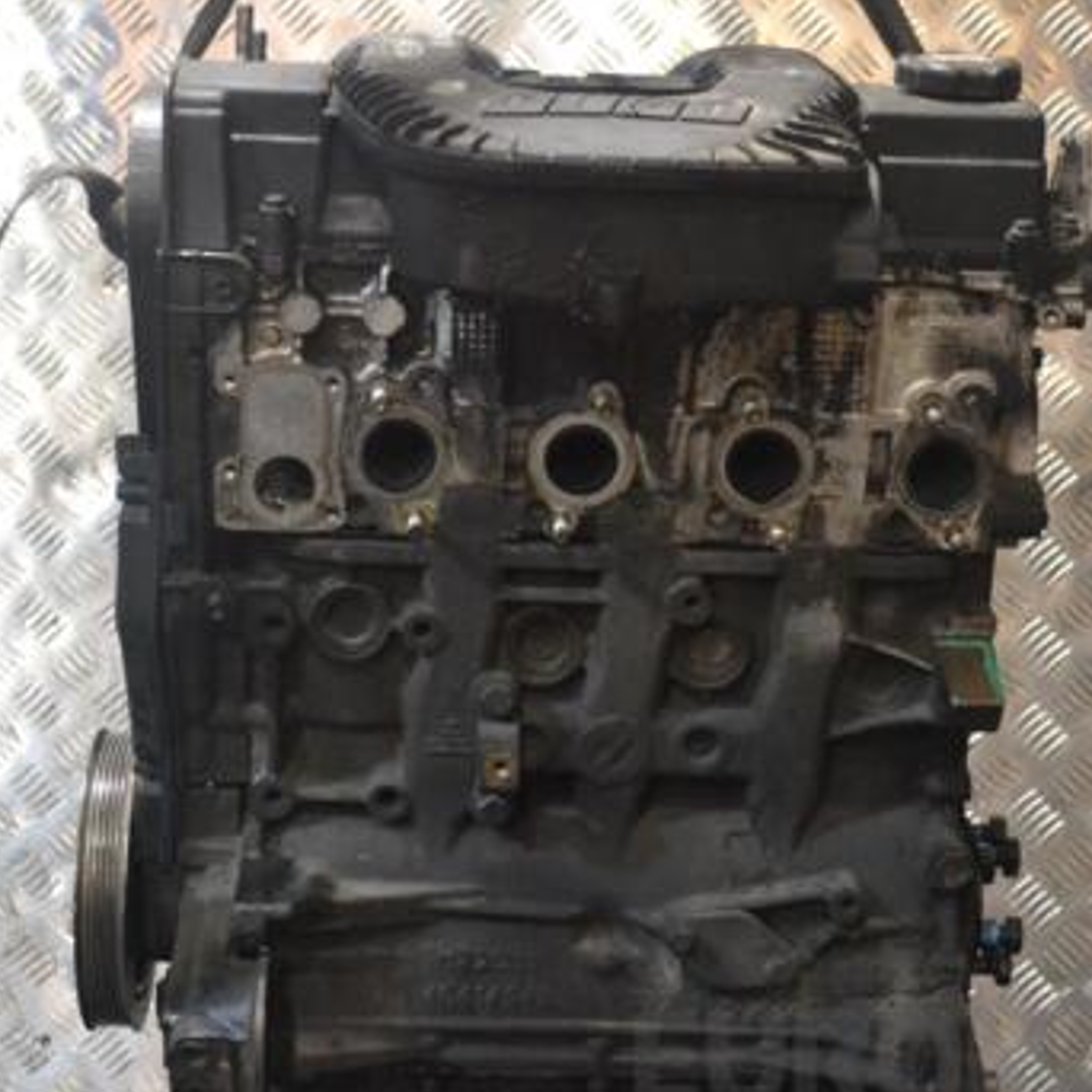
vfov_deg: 25.7
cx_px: 575
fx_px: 2391
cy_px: 632
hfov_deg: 25.7
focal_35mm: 67
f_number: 4.5
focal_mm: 30
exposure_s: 1/80
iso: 3200
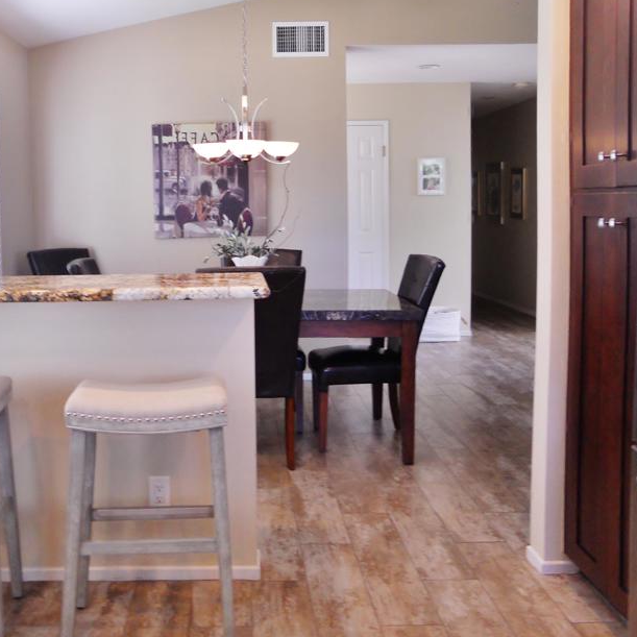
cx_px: 227
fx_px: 833
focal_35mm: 40
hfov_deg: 41.5
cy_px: 253
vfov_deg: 41.7
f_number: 3.2
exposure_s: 1/30
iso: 100
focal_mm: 4.9
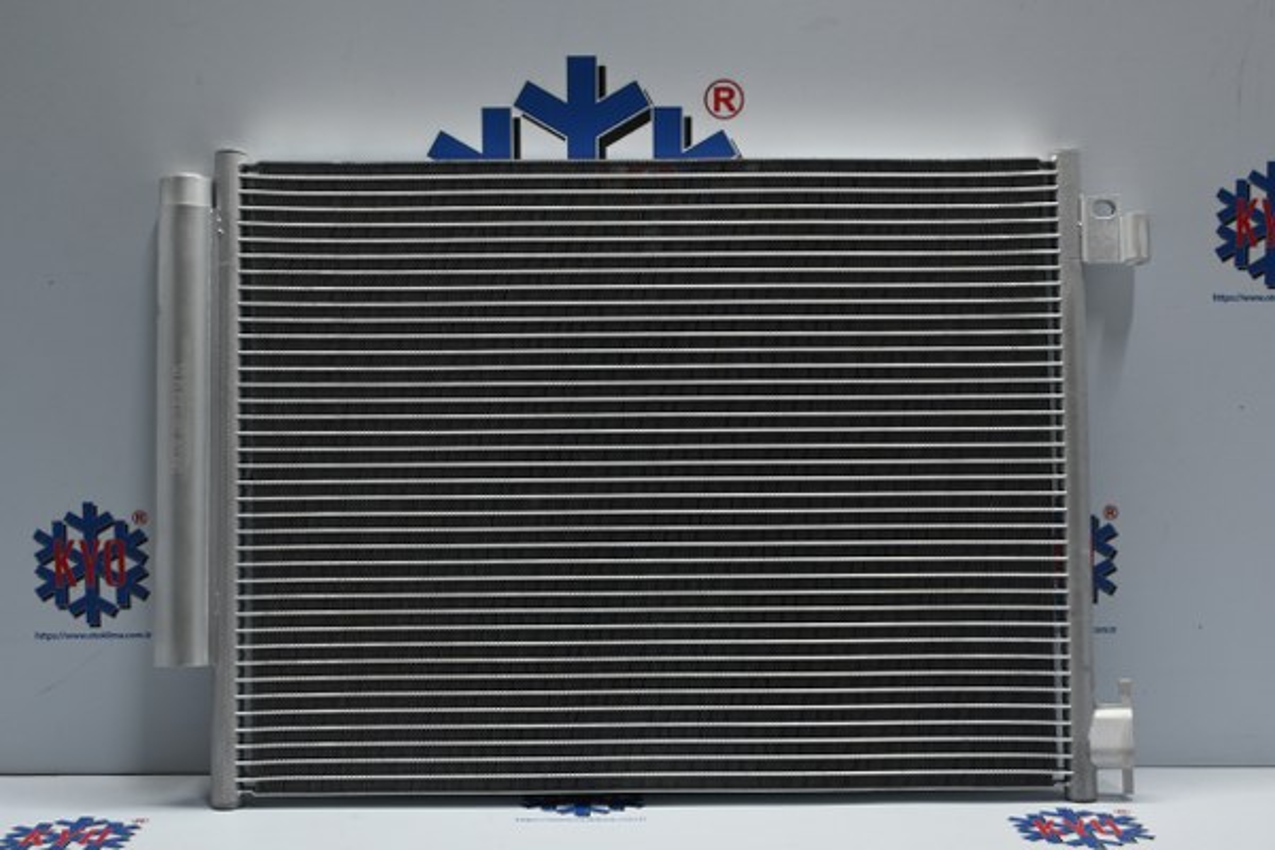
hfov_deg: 40.5
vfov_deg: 27.7
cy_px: 425
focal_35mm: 49
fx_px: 1726
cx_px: 638
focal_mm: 32.5
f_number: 5
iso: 500
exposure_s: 1/50
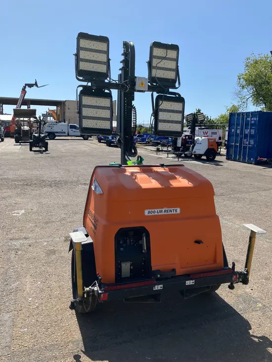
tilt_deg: -7.4
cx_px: 136
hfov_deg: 49.8
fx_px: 293
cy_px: 181
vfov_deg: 63.4
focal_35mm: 28
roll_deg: -2.8
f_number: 1.8
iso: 32
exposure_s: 1/1869
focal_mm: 3.99
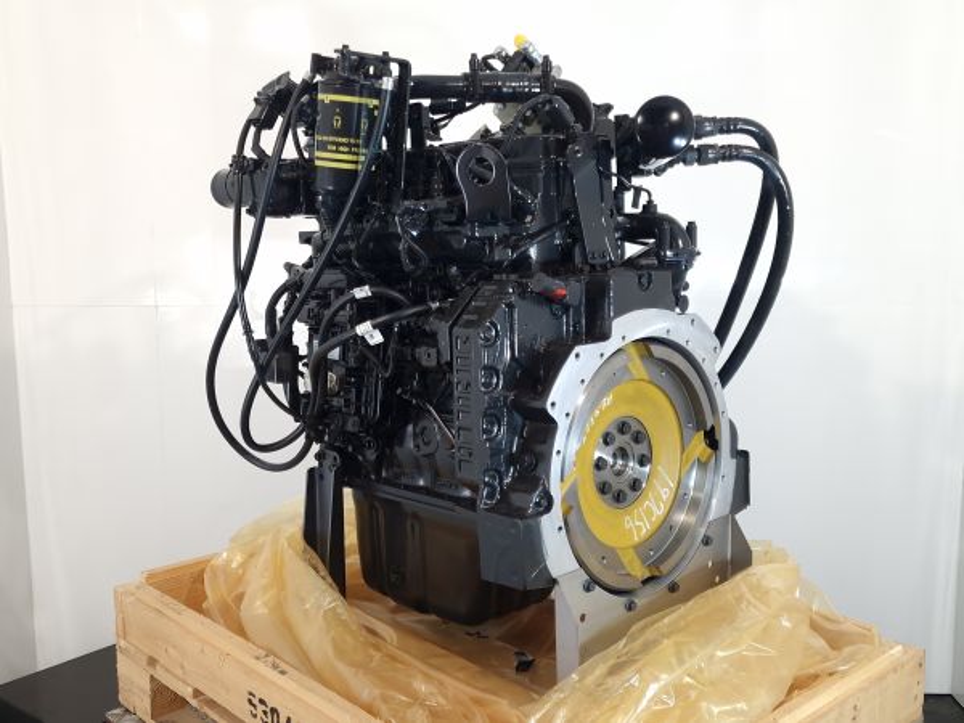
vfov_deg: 58.9
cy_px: 362
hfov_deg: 73.9
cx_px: 482
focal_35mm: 23
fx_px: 641
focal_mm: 6.4
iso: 64
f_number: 1.8
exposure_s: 1/50
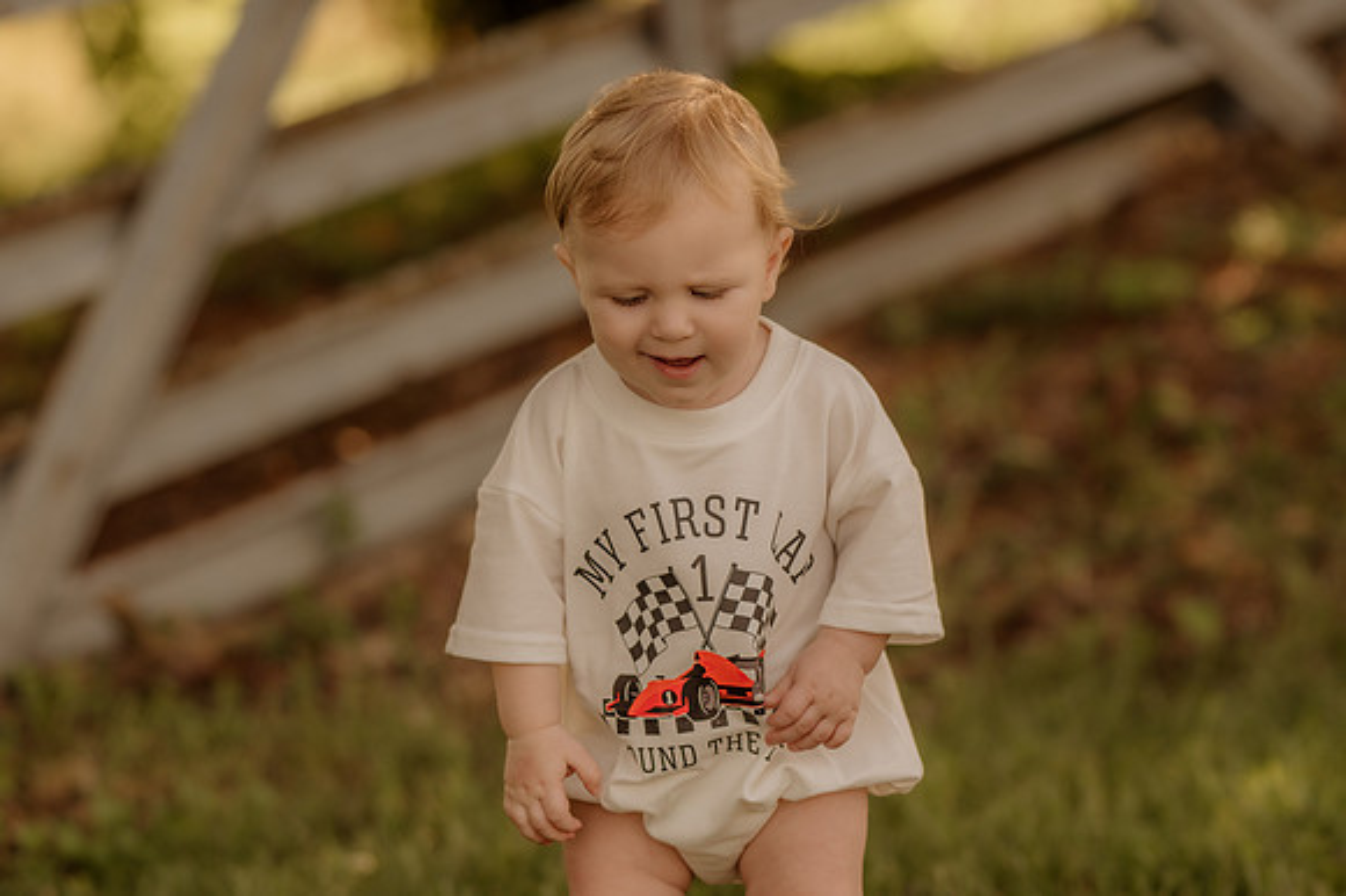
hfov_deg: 16.1
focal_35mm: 127
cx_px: 673
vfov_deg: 10.8
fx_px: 4746
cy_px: 448
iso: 250
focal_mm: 85
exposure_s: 1/1250
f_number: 2
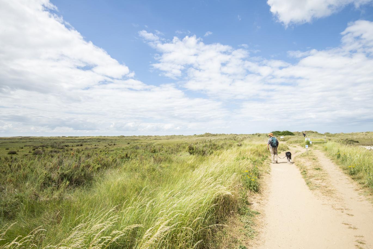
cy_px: 124
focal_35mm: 16
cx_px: 186
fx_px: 166
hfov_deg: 96.7
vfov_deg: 73.7
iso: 250
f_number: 11
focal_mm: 16
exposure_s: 1/200
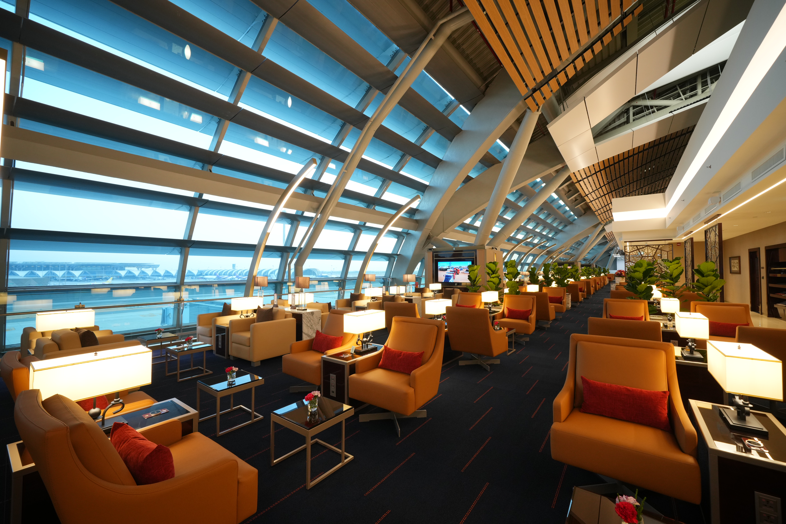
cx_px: 393
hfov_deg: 104.3
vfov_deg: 81.2
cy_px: 262
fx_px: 306
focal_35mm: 14
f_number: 8
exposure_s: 1/20
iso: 1000
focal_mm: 14
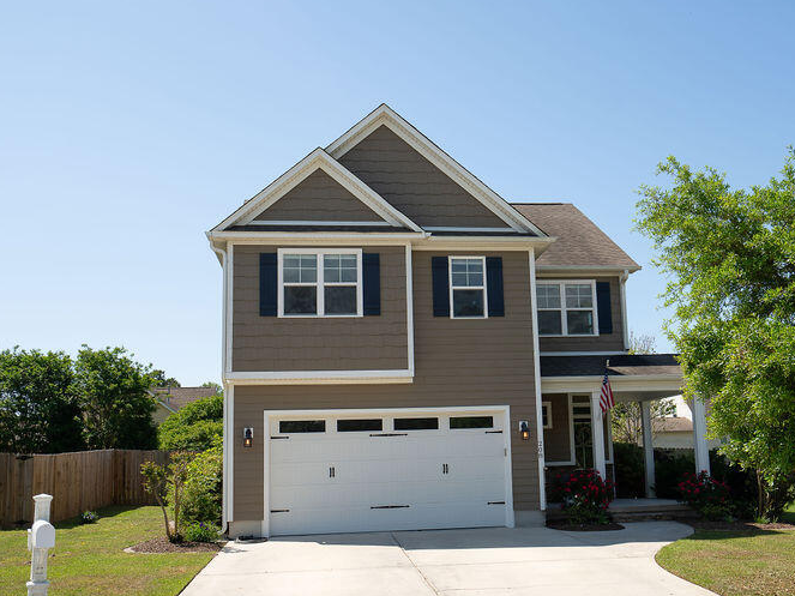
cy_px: 333
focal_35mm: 39
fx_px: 896
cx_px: 446
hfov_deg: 47.8
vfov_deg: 36.8
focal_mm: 26
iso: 100
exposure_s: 1/640
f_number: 5
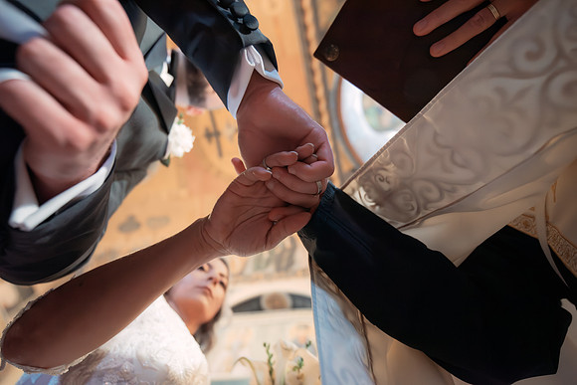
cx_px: 288
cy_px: 192
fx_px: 305
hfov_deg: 86.9
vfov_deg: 64.6
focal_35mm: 19
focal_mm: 19
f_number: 2.8
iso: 12800
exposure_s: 1/200
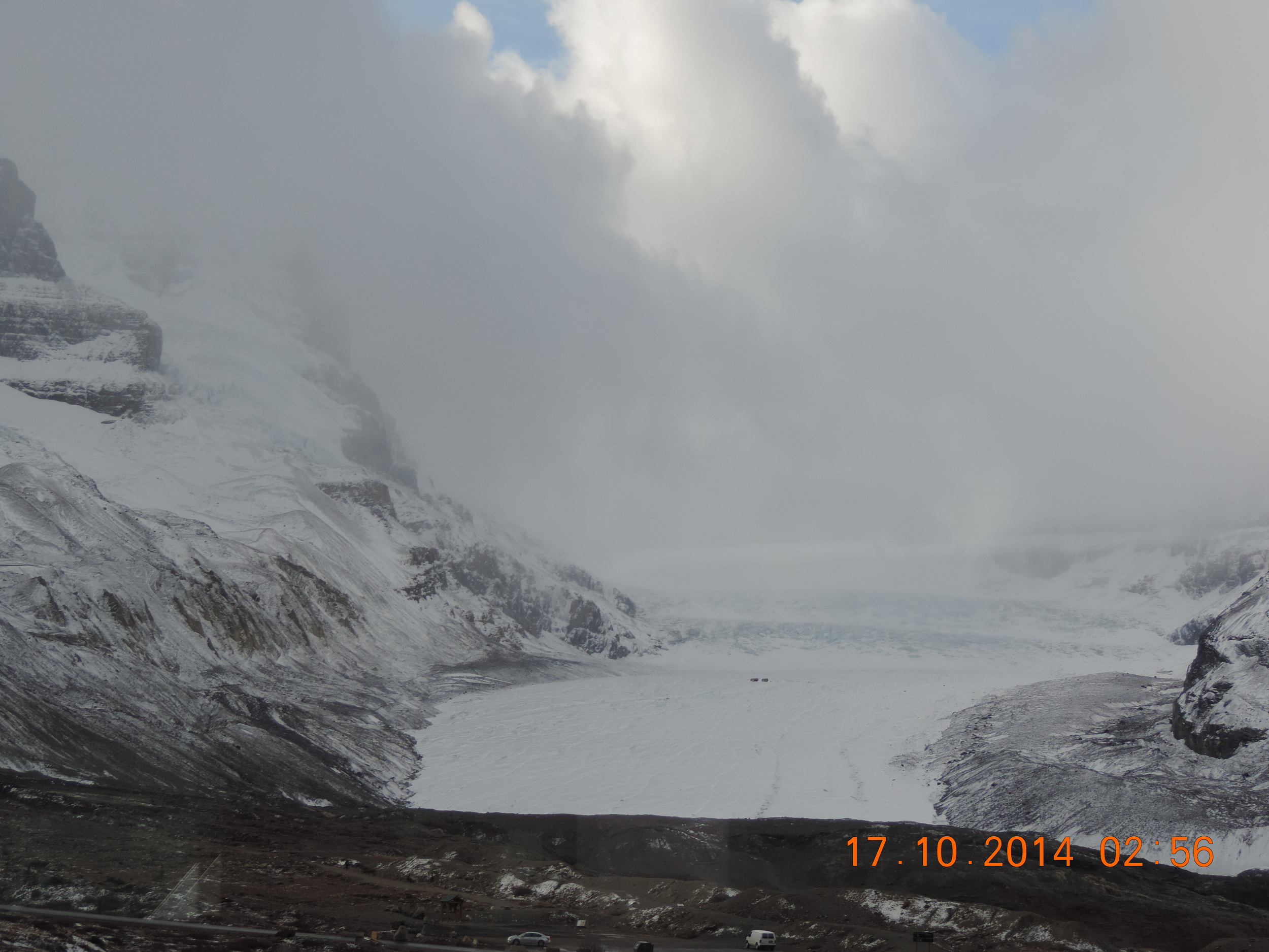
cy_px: 476
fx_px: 2749
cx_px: 634
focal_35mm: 75
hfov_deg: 26.0
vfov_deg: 19.6
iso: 80
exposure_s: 1/100
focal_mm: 13.3
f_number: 3.9
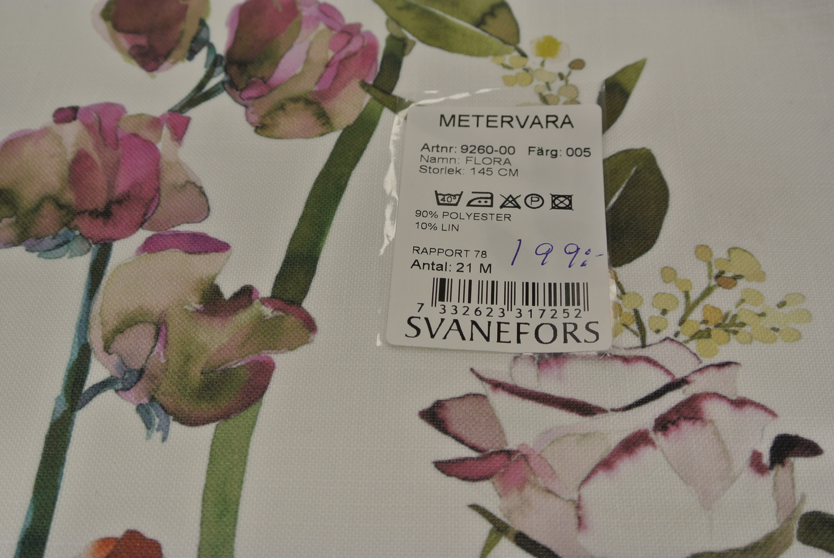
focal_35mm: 47
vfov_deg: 28.7
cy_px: 279
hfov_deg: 41.9
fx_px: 1090
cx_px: 417
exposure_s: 1/125
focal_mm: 17.5
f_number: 4.5
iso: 220
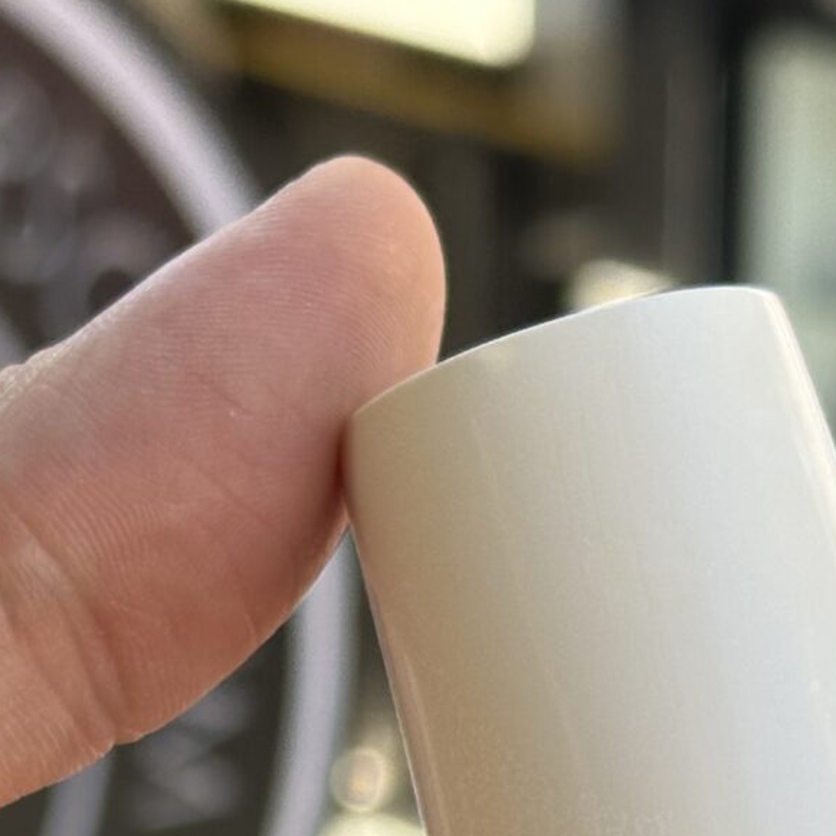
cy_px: 1304
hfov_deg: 9.3
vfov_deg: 9.1
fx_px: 5109
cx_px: -43
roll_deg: +2.3
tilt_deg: -24.6
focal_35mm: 187
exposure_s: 1/524
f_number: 1.78
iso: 64
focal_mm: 6.86
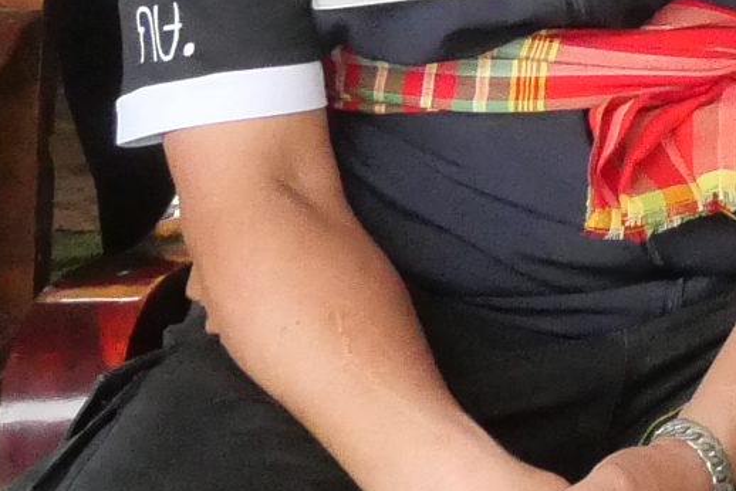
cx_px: 1898
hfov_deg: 8.8
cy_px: -1015
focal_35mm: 208
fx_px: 4255
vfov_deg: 6.1
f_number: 8
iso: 3200
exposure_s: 1/400
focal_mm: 14
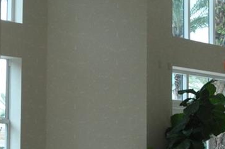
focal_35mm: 121
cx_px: 260
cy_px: 96
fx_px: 755
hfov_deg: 16.3
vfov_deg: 11.3
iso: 500
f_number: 9
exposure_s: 1/80
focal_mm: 18
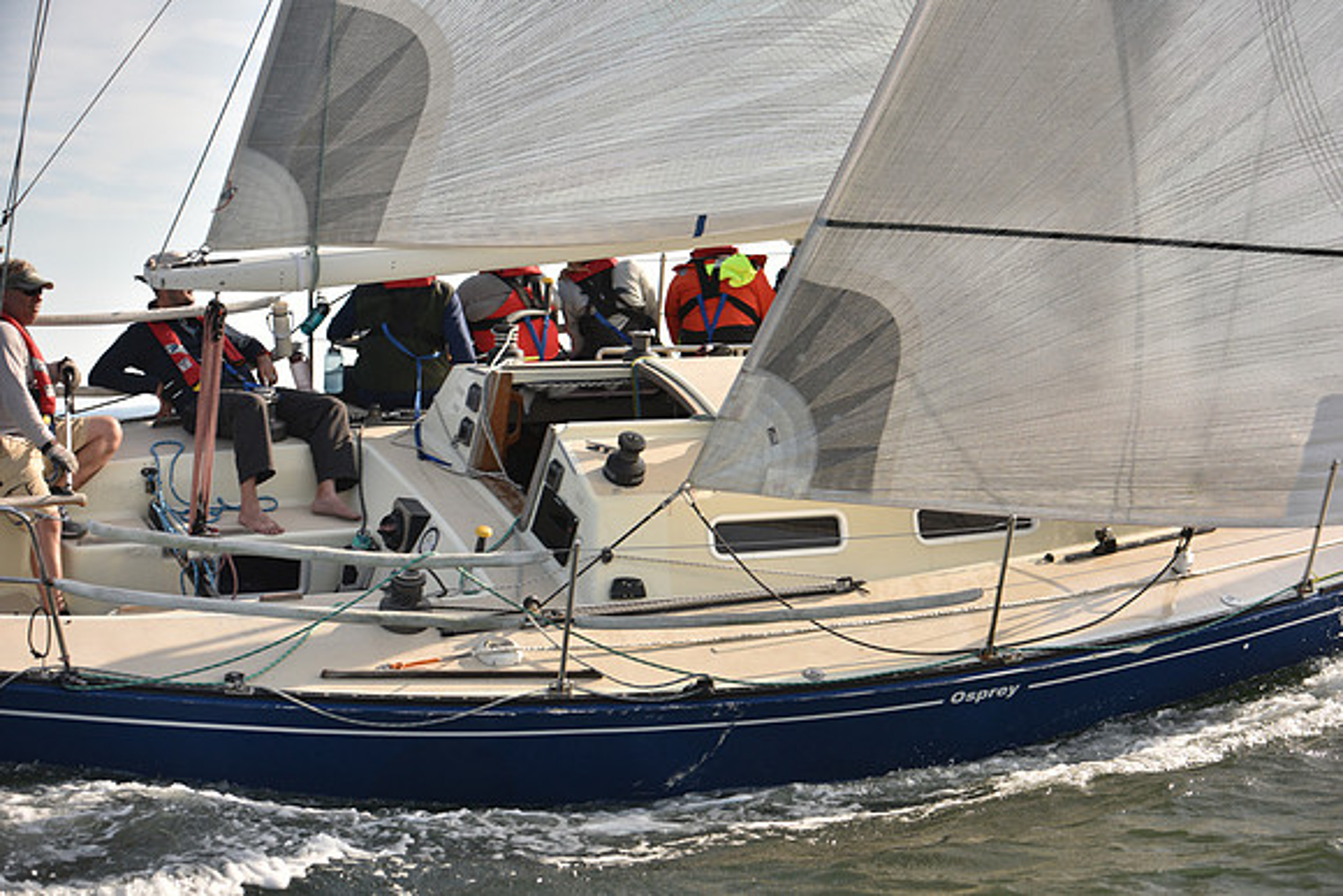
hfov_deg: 28.8
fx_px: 2612
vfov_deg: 19.5
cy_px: 448
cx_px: 672
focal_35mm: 70
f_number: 4
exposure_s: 1/640
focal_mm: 70
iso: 250
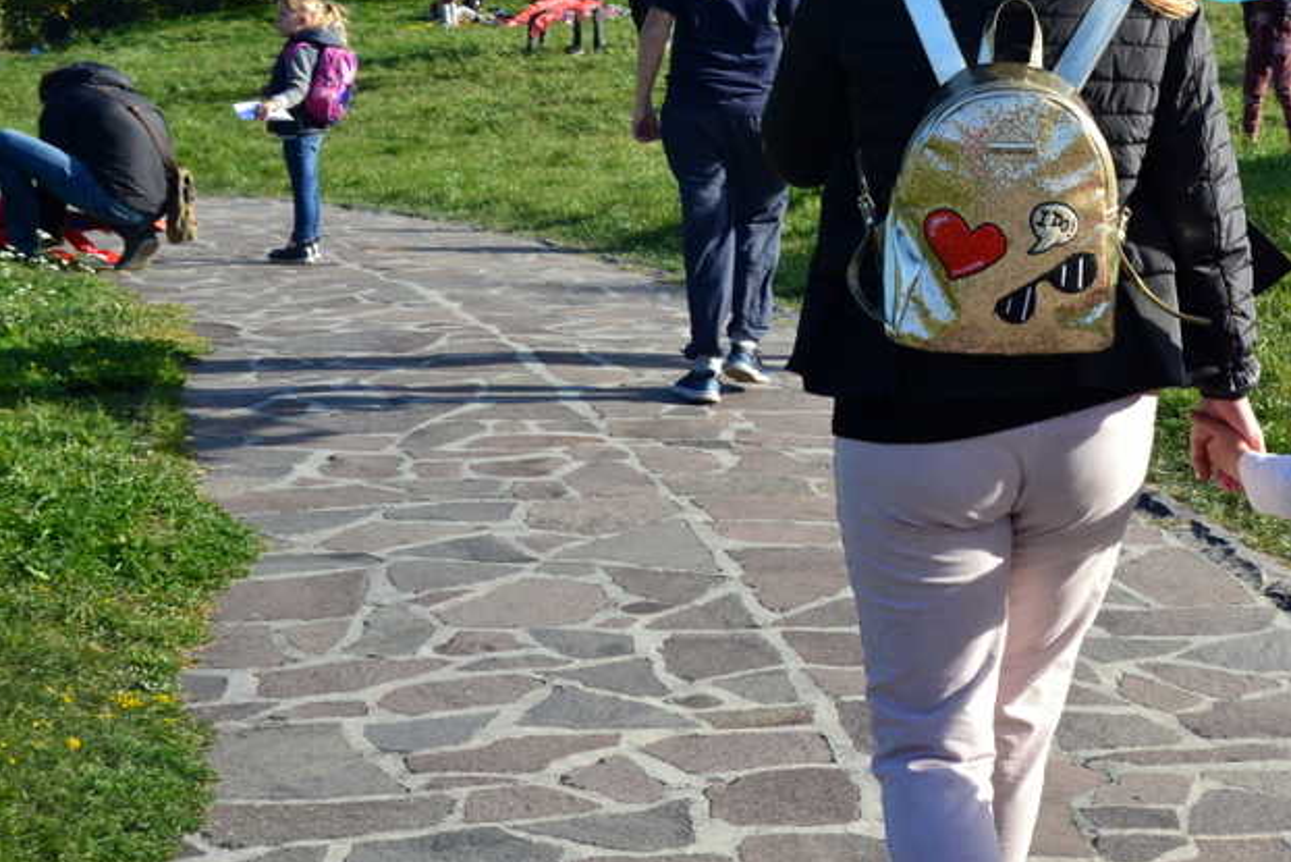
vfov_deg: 16.2
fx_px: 3013
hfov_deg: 23.8
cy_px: 182
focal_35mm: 84
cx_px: 1027
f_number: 9
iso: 400
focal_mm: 34
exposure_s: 1/160
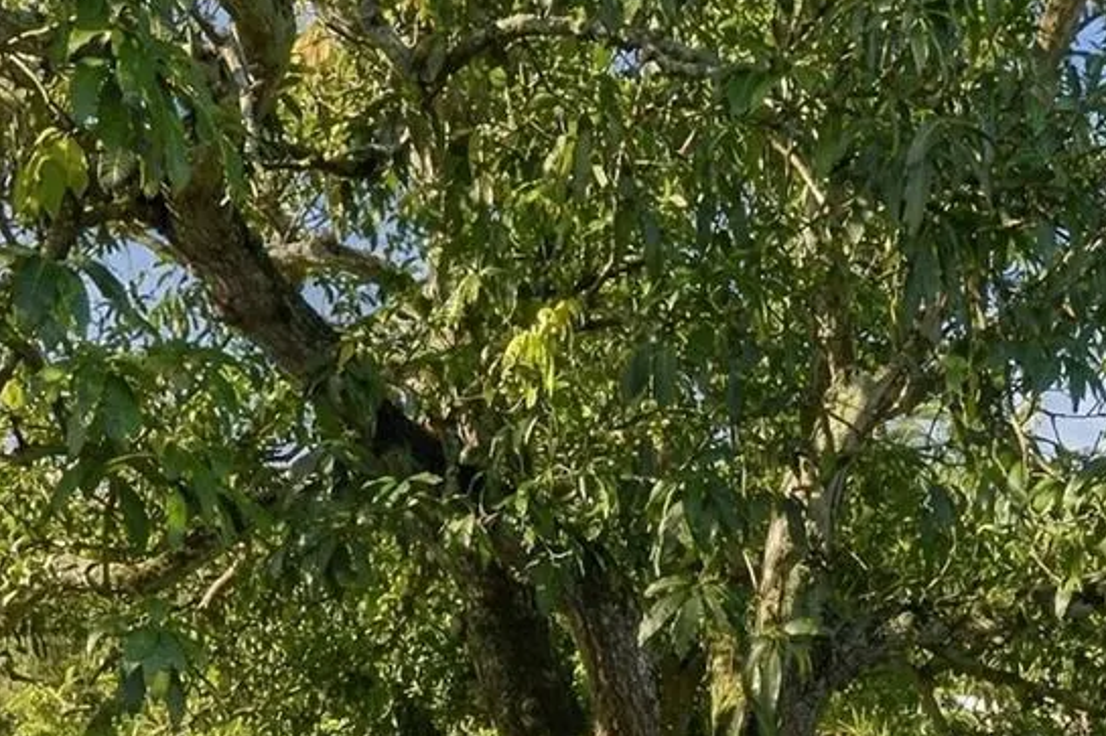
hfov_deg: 40.3
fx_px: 1443
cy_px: 757
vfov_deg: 26.9
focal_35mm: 47
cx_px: 875
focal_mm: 16
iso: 320
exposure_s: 1/125
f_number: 11
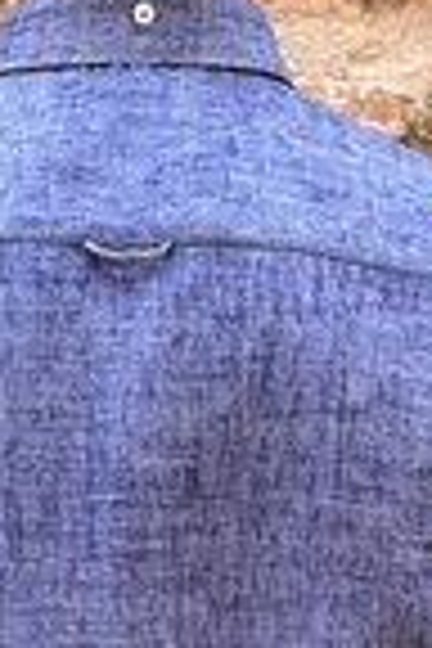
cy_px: 866
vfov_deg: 13.8
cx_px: 189
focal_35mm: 143
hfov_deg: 9.6
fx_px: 2574
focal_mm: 6.76
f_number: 1.78
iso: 80
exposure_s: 1/121
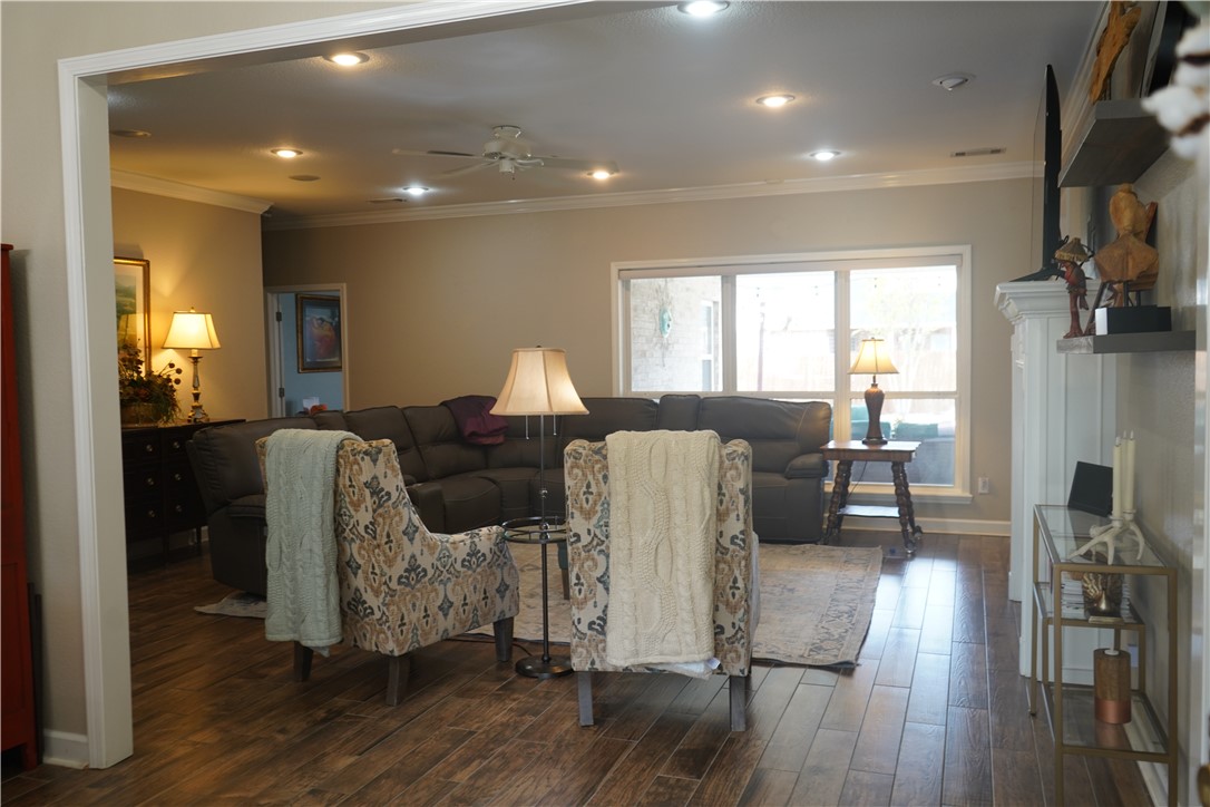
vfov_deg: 45.0
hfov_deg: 63.7
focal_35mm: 29
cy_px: 404
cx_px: 605
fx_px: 975
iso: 500
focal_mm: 29
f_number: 4.5
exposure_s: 1/50
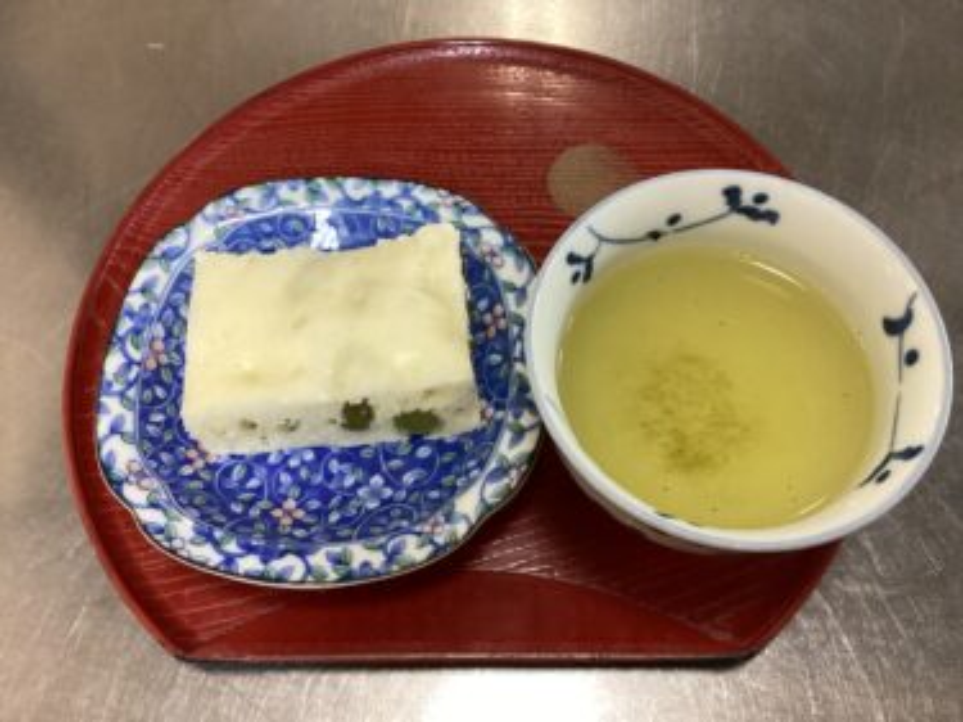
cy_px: 361
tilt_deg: -64.1
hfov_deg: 58.4
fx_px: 862
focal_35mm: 31
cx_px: 482
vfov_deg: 45.4
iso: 250
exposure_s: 1/60
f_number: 2.4
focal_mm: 3.3
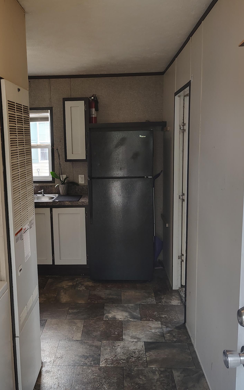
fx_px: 362
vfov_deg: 56.7
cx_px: 90
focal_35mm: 34
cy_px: 195
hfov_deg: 37.0
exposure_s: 1/120
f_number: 1.8
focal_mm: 5.56
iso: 606
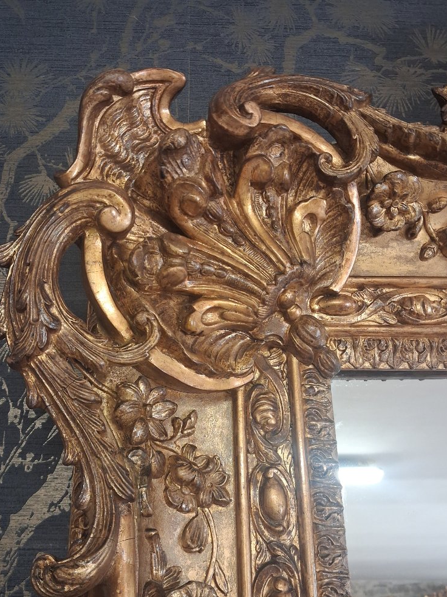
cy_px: 345
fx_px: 568
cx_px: 213
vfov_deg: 55.1
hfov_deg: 42.9
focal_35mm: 33
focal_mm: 4
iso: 250
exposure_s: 1/50
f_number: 1.8
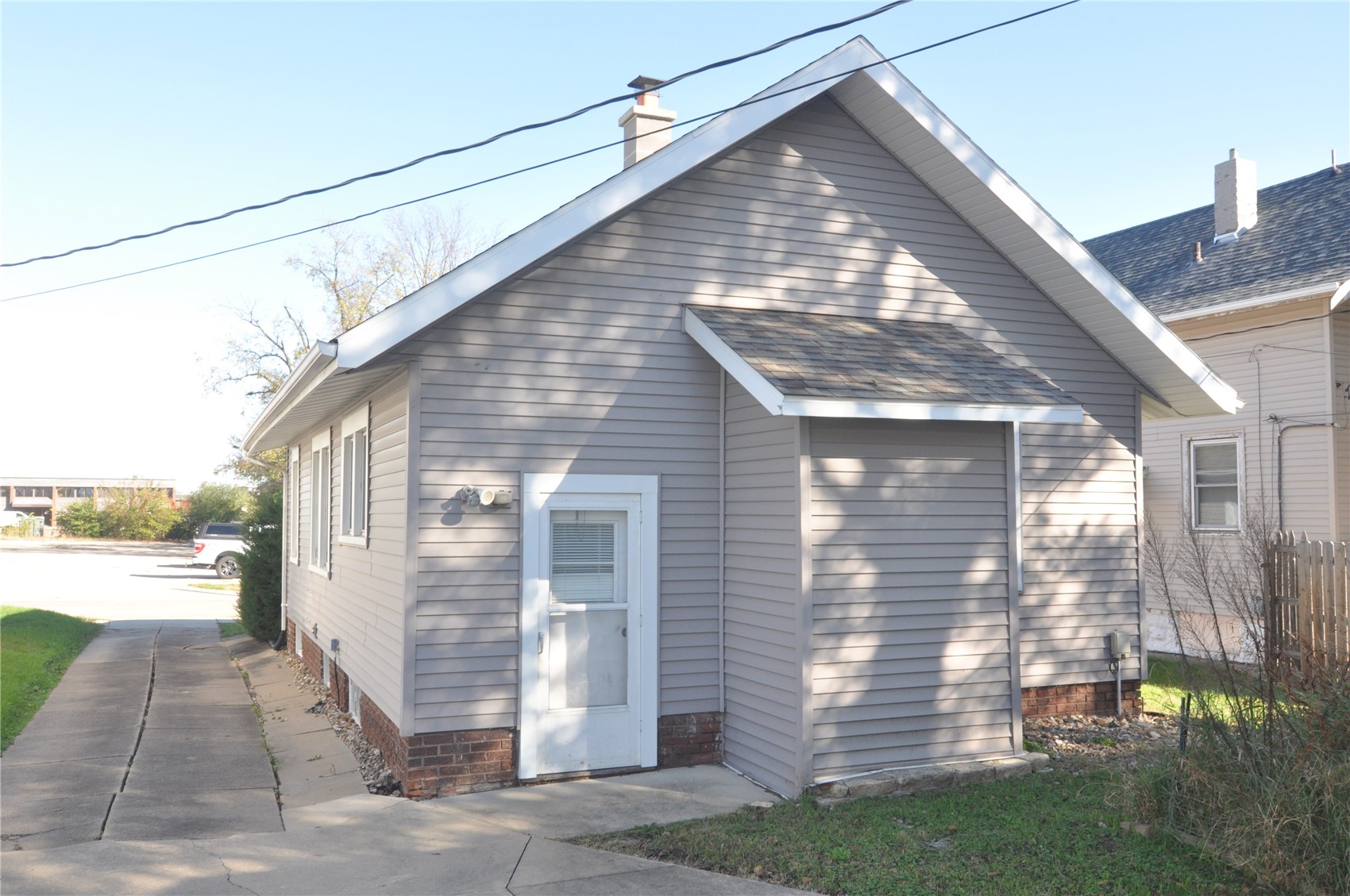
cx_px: 675
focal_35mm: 30
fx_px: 1124
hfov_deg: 62.0
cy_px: 448
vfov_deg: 43.5
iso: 500
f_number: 16
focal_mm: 20
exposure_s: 1/60
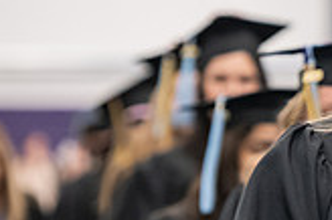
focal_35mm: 495
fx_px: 4560
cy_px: 112
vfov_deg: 2.8
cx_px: 522
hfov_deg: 4.1
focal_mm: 140
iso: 3200
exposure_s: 1/200
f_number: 3.2
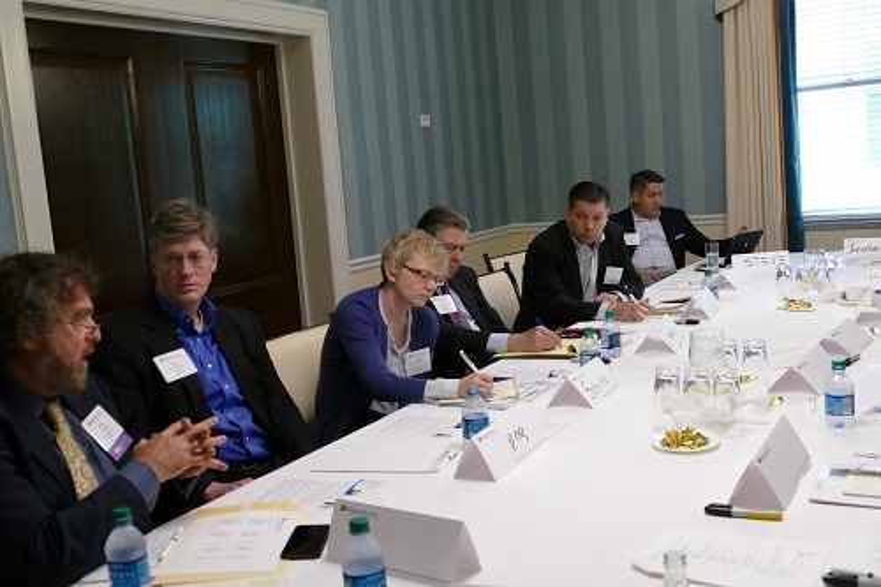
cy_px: 294
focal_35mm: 39
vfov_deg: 34.2
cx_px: 440
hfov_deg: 49.6
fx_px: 954
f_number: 3.1
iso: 1600
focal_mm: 14.24
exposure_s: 1/200
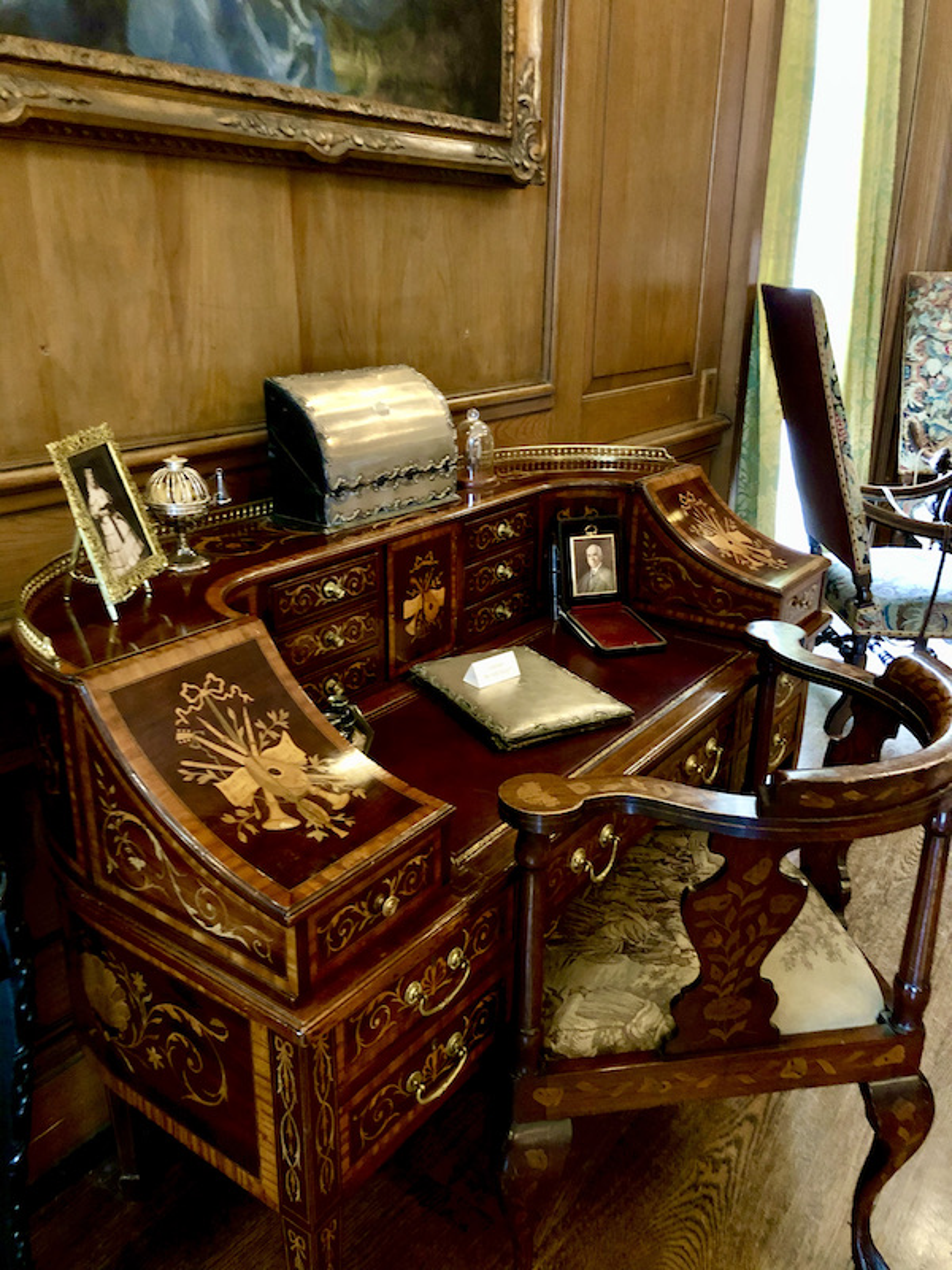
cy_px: 635
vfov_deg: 63.4
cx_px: 476
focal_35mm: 28
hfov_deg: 49.7
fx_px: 1027
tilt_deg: -20.0
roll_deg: -0.9
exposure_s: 1/4
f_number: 1.8
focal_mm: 4
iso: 160
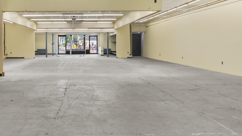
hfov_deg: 54.0
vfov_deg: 32.5
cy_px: 44
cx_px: 77
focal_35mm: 36
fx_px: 231
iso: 100
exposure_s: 1/25
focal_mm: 20
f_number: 8
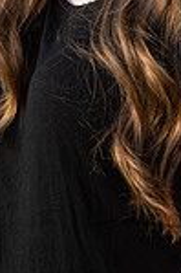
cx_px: 144
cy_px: -86
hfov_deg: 5.0
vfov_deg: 7.5
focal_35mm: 272
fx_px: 2056
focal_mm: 90
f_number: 5.6
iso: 400
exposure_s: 1/200
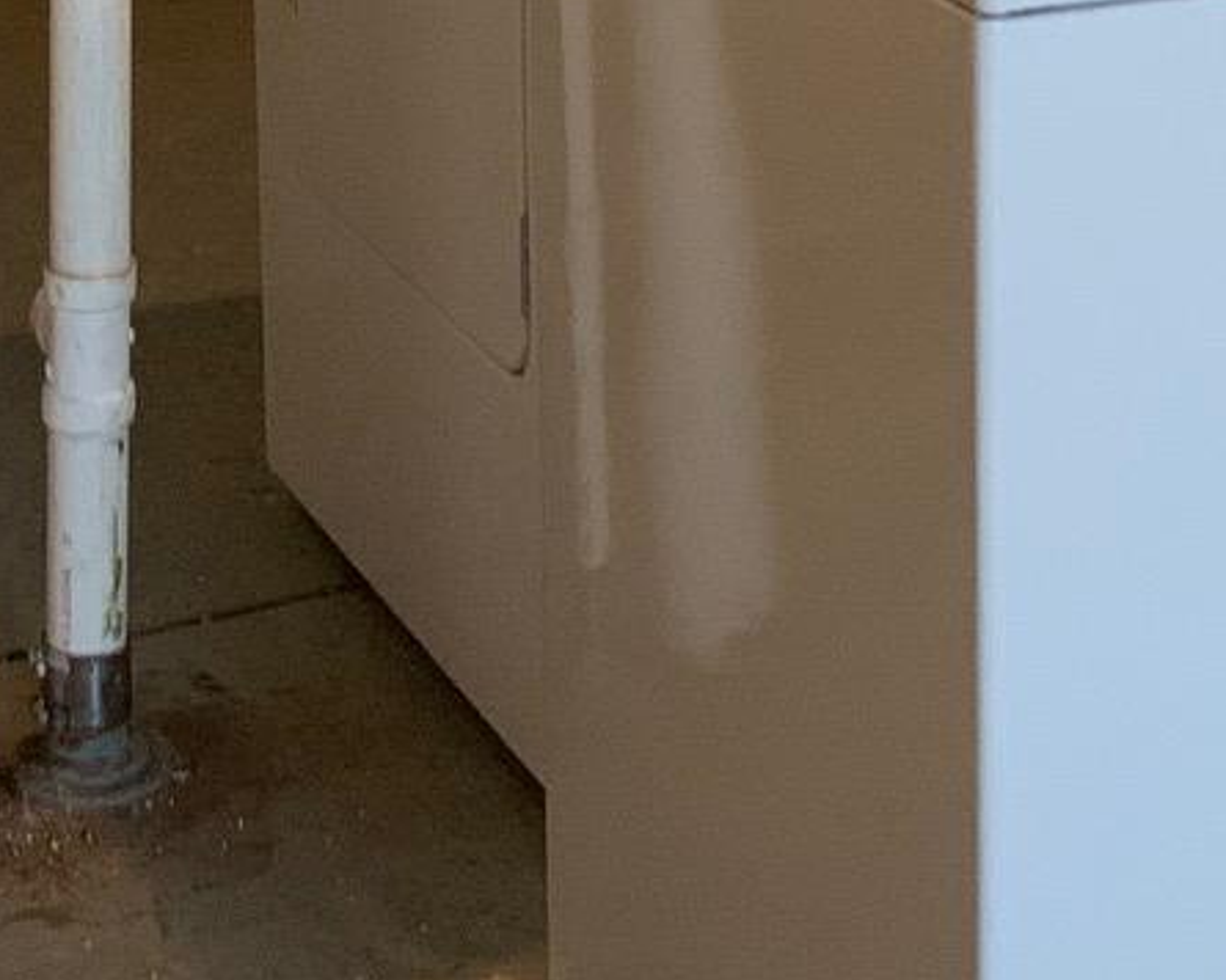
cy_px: -366
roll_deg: +0.0
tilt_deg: -10.0
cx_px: 719
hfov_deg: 16.7
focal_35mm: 115
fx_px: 4173
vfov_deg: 12.9
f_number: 1.8
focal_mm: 4.25
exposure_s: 1/30
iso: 400
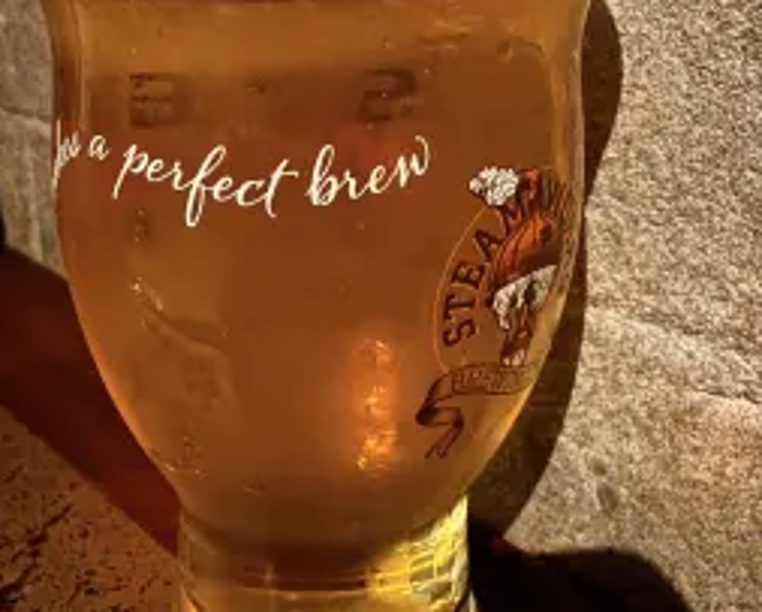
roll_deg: +0.2
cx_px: 322
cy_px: 314
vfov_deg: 40.2
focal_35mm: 37
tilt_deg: -18.4
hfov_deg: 48.9
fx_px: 835
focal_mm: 2.22
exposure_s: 1/15
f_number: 2.2
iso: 1000
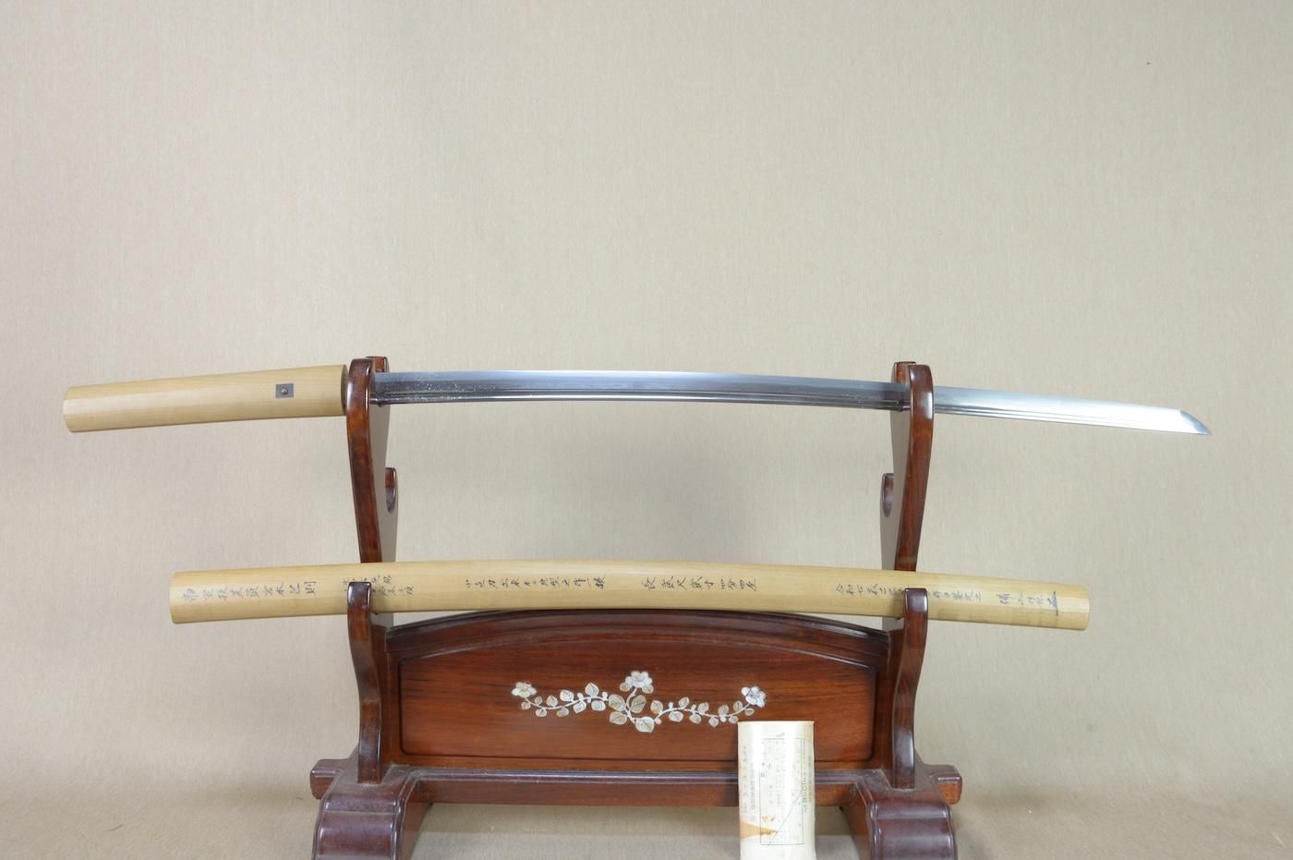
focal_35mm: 30
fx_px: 1077
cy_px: 430
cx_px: 646
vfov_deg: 43.5
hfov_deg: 62.0
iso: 400
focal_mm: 20
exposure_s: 1/2
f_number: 11
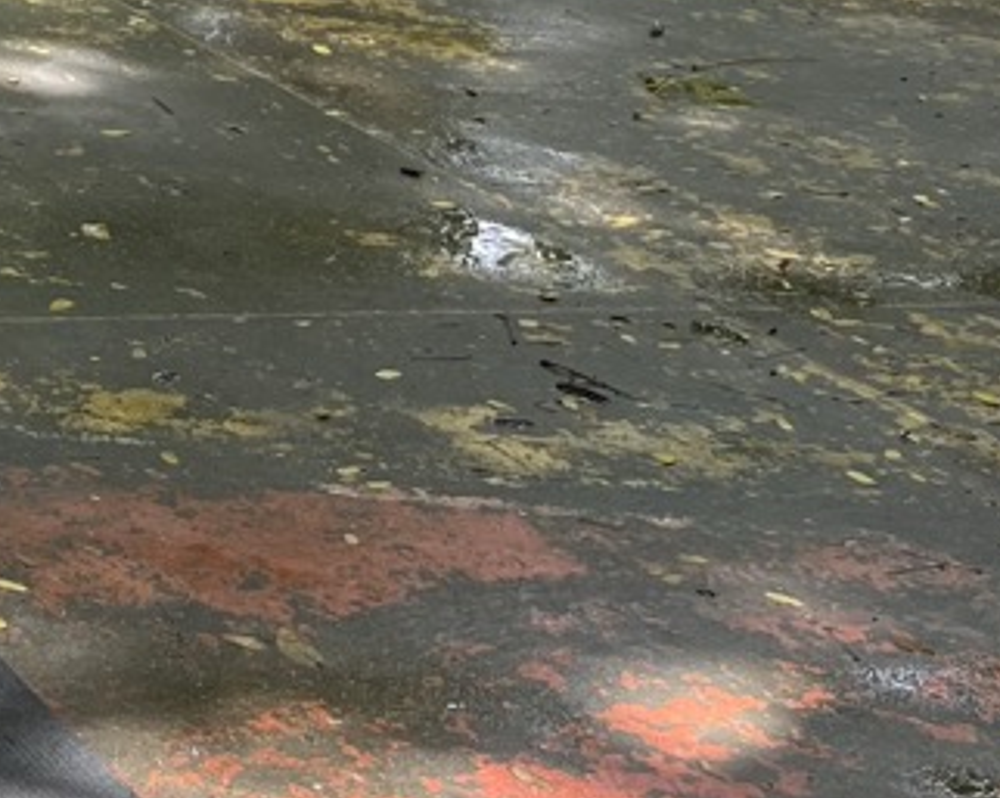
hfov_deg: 15.9
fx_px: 2986
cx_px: -845
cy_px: -189
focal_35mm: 101
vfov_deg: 14.7
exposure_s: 1/487
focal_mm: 5.1
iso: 50
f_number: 1.6
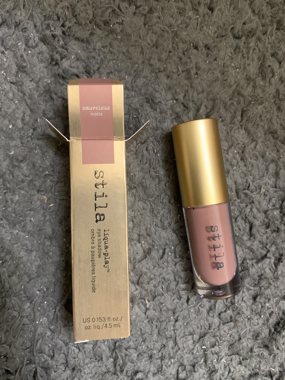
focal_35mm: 27
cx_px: 139
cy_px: 190
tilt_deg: -86.7
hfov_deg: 51.3
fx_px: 296
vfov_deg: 65.3
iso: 400
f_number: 1.8
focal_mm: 4.25
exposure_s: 1/30
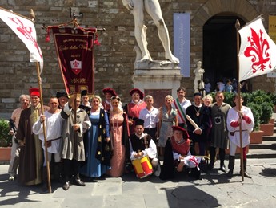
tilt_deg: +0.4
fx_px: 231
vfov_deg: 48.3
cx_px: 138
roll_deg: -1.7
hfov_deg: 61.6
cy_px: 104
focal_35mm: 29
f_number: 2.2
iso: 32
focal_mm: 4.15
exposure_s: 1/898
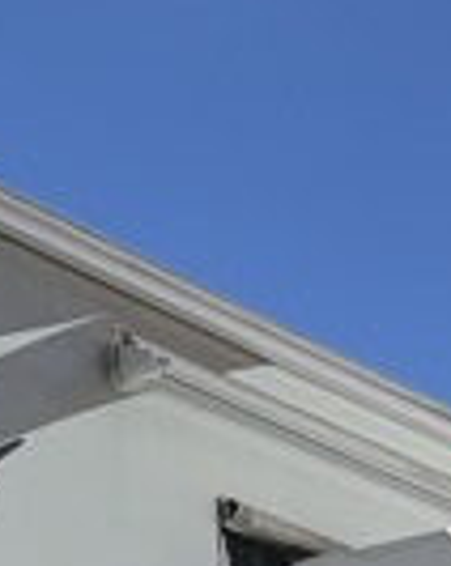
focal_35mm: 181
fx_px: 3027
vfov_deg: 9.1
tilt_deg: +0.5
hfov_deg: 8.5
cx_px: 38
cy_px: 1549
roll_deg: +3.5
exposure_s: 1/4975
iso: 80
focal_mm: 6.76
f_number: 1.78
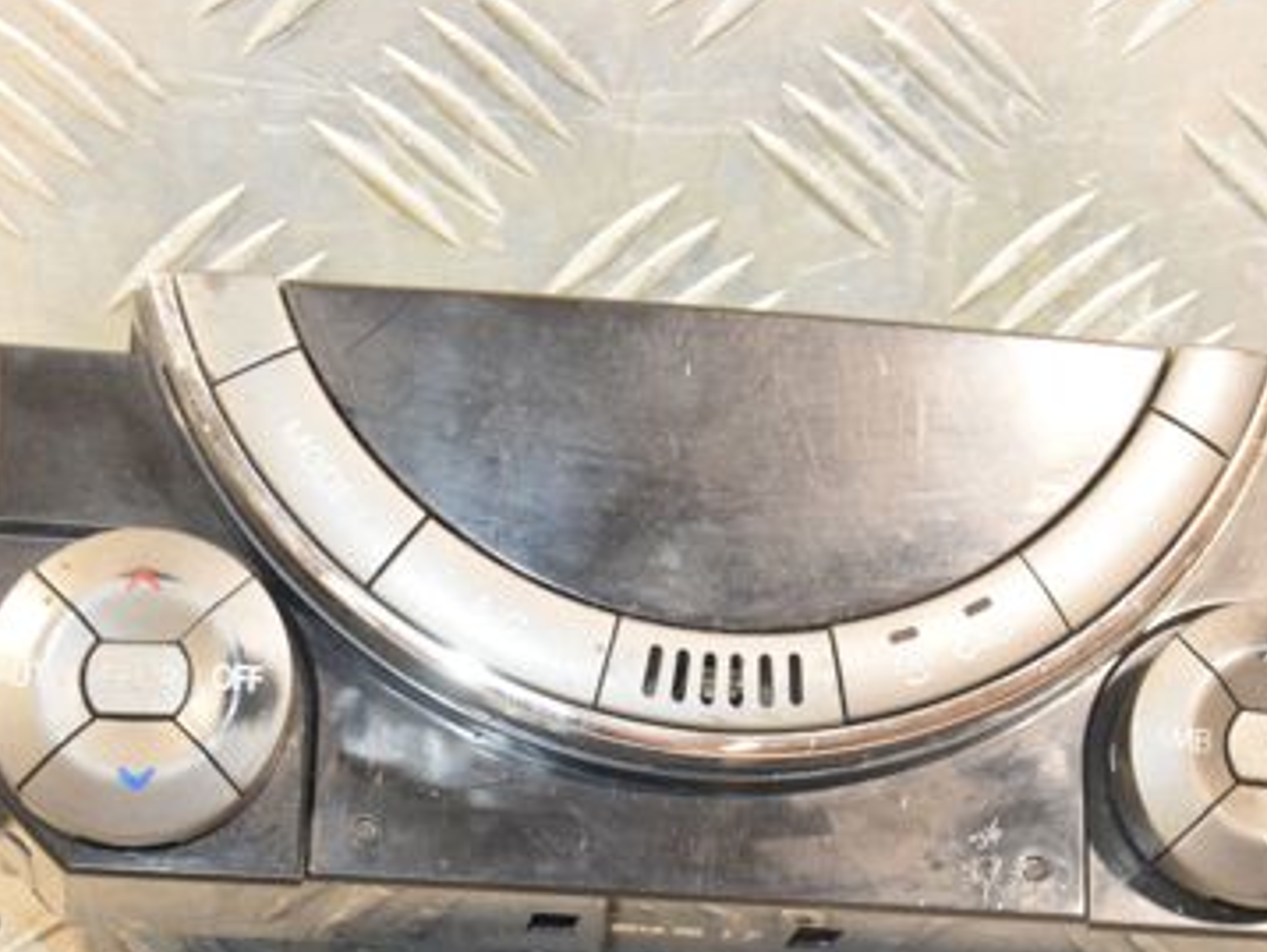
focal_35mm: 103
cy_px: 648
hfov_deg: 19.1
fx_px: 3772
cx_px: 669
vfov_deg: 14.4
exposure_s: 1/200
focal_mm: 40
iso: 1600
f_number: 6.3
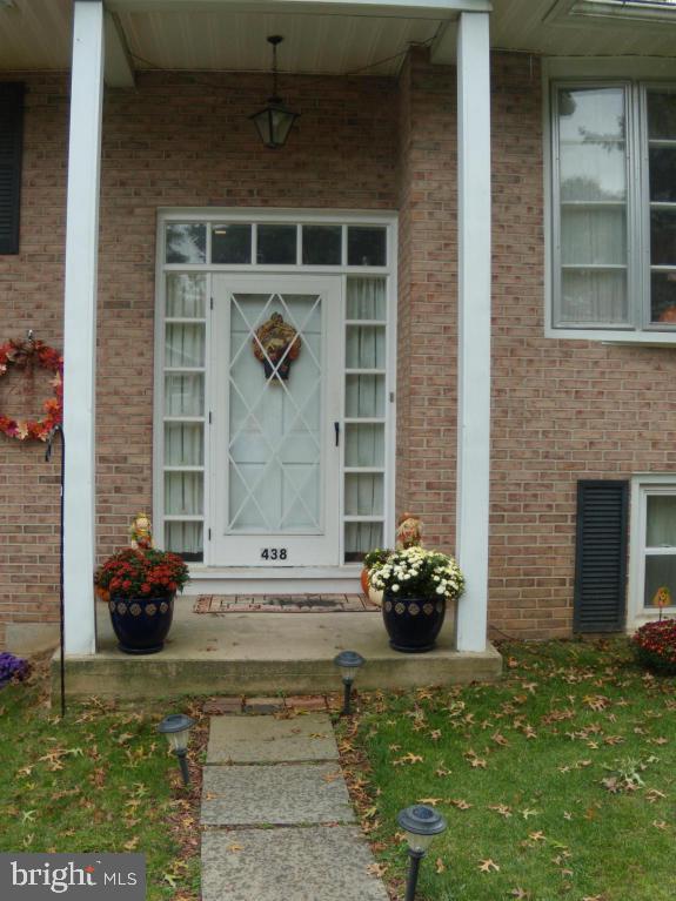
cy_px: 450
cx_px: 338
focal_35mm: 36
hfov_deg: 39.6
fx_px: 938
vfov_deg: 51.4
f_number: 3.6
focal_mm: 6.4
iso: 80
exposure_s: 1/125
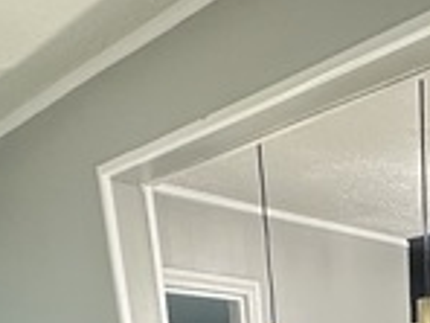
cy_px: 669
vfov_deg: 16.7
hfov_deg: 28.6
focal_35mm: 63
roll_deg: +1.3
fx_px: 783
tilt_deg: -17.6
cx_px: 443
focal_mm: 2.22
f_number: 2.2
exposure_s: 1/60
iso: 640
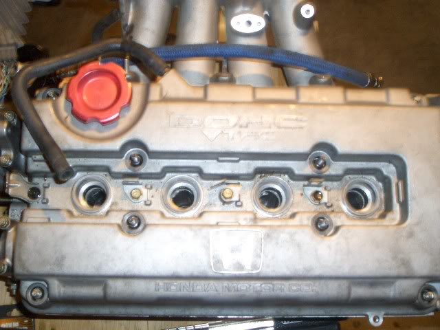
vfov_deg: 33.6
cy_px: 165
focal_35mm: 43
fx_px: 547
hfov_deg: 43.9
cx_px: 220
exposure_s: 1/3.33
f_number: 4.3
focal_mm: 5.7
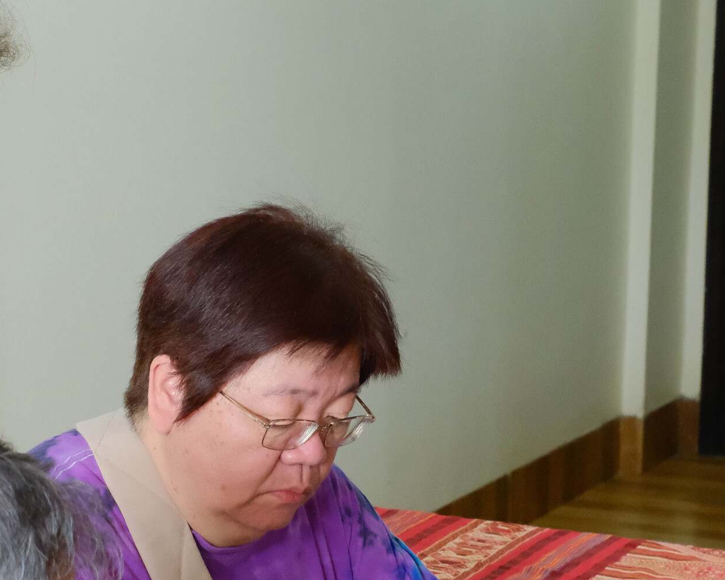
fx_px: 2854
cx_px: 208
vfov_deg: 11.5
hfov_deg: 14.4
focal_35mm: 133
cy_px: 513
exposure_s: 1/110
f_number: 5.6
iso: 5000
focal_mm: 39.5
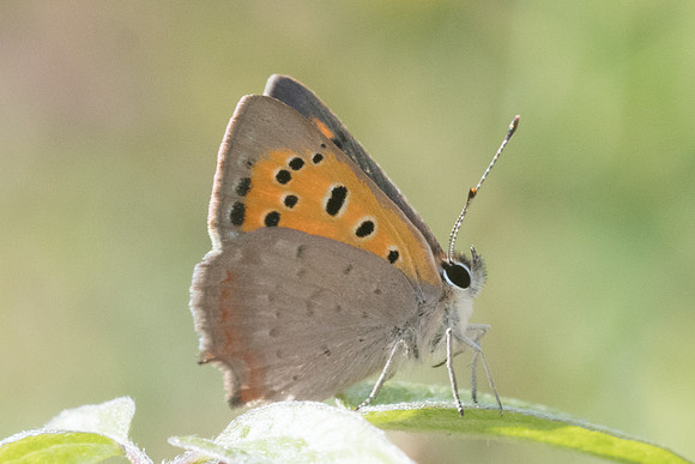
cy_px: 35
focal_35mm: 691
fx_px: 13342
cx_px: 400
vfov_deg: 2.0
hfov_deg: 3.0
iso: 800
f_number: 11
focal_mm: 150
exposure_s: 1/640
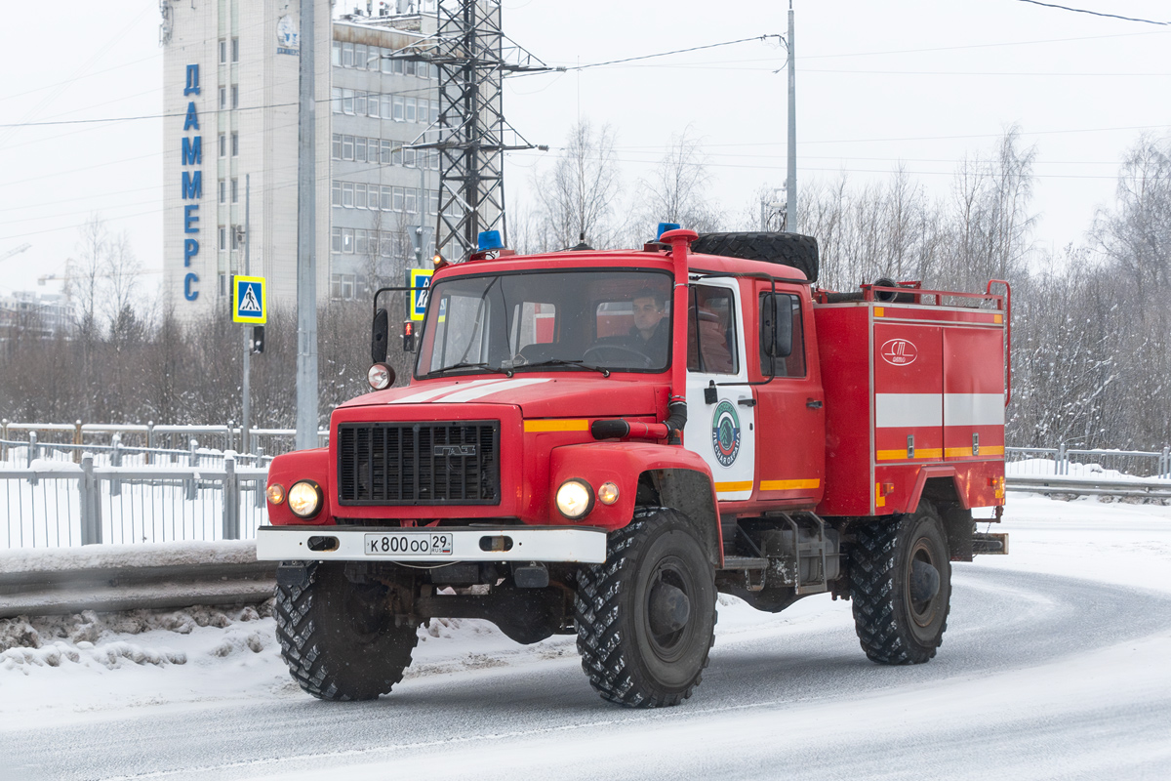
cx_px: 586
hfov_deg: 28.8
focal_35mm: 70
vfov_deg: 19.5
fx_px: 2277
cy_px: 390
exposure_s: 1/800
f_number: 7.1
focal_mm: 70
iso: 1250
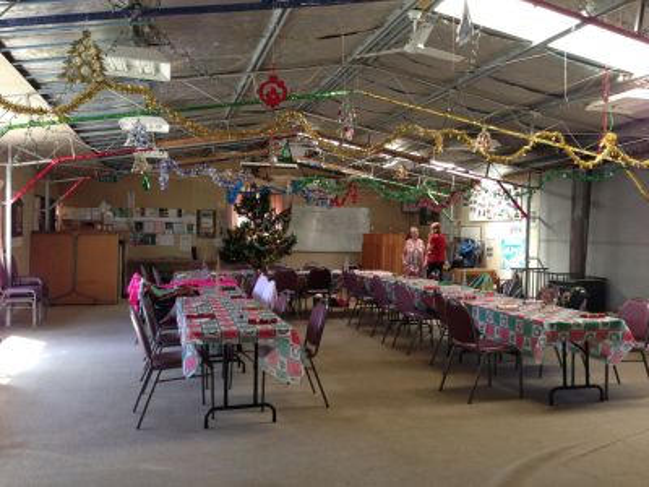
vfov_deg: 42.9
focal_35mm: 33
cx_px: 324
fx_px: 619
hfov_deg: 55.4
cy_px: 244
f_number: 2.4
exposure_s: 1/30
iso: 50
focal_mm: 4.13
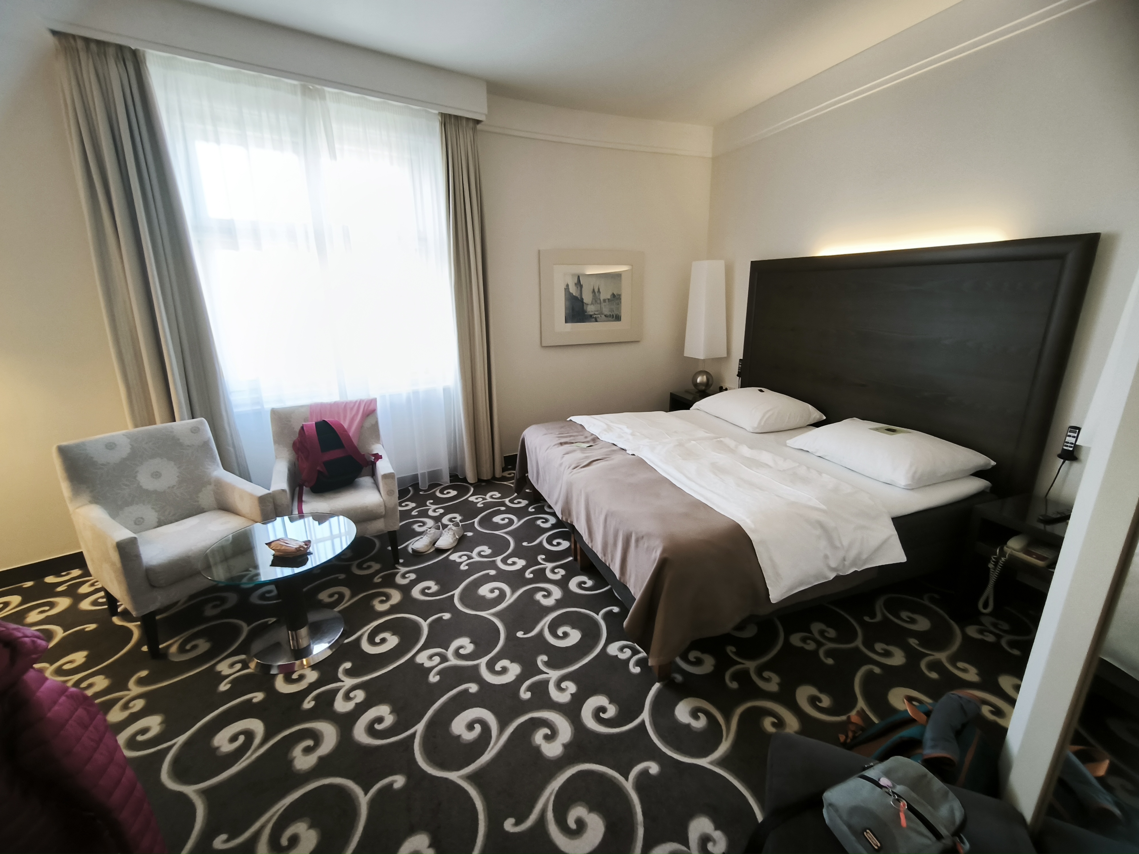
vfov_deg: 81.7
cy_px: 427
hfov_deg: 98.2
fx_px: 494
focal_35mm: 15
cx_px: 570
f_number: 2.2
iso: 320
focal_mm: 1.91
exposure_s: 1/50
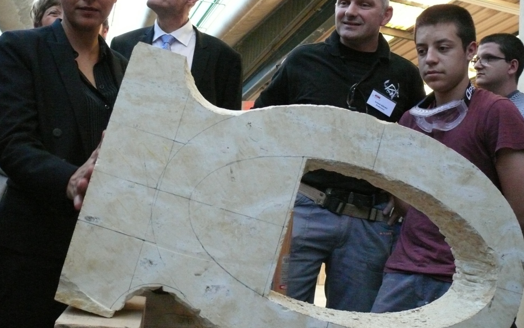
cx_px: 252
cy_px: 146
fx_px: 557
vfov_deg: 32.7
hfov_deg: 50.4
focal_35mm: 39
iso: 800
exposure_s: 1/80
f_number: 2.8
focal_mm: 7.4
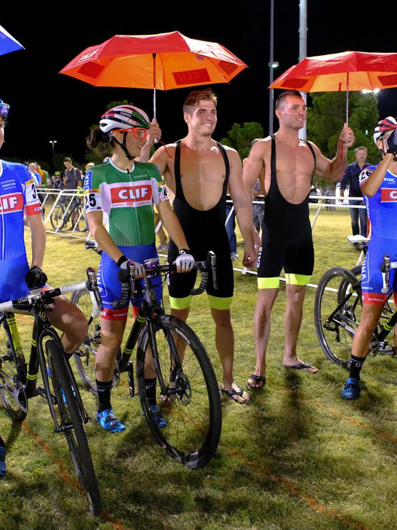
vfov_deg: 49.0
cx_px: 159
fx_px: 581
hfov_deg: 37.6
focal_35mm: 38
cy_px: 252
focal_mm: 16
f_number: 4
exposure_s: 1/80
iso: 5000
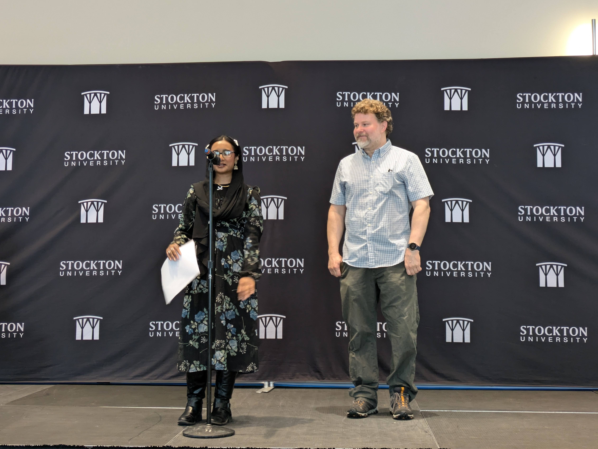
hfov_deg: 36.8
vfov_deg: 28.0
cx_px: 295
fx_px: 898
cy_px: 227
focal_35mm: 52
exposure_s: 1/40
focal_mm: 5.43
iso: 158
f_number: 1.89
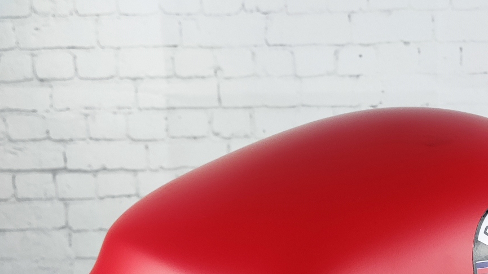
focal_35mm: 63
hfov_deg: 32.3
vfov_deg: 19.0
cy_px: 205
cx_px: 399
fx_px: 815
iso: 77
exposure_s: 1/100
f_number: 1.79
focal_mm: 4.71
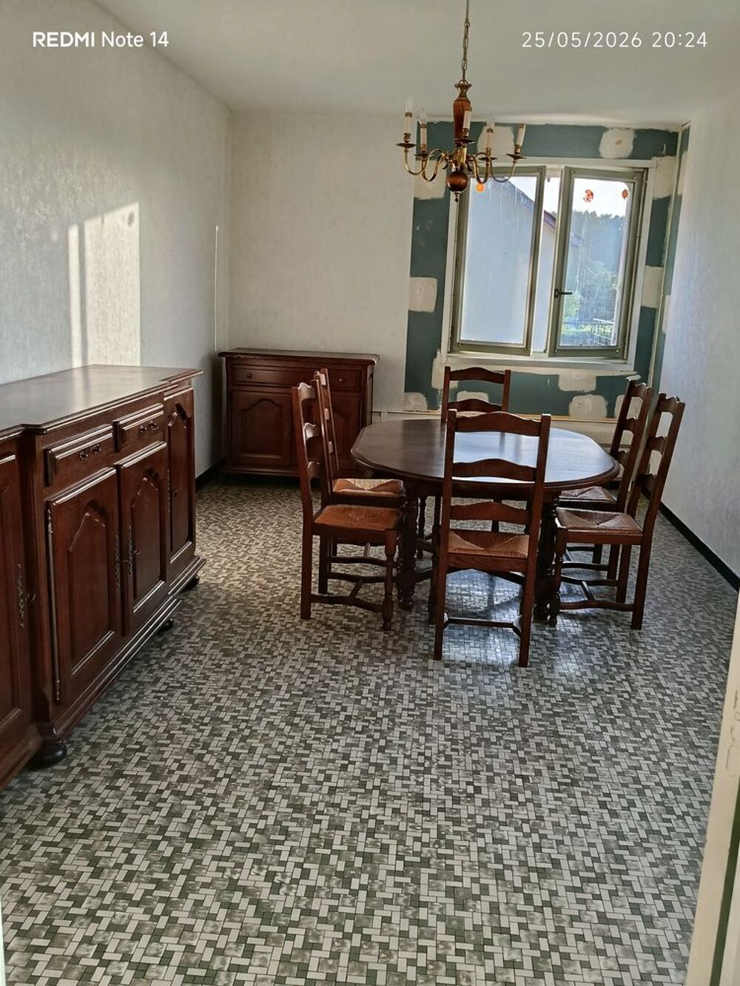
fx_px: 883
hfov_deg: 45.4
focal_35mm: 31
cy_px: 493
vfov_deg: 58.3
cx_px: 370
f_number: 1.7
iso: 172
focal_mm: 5.24
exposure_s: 1/100
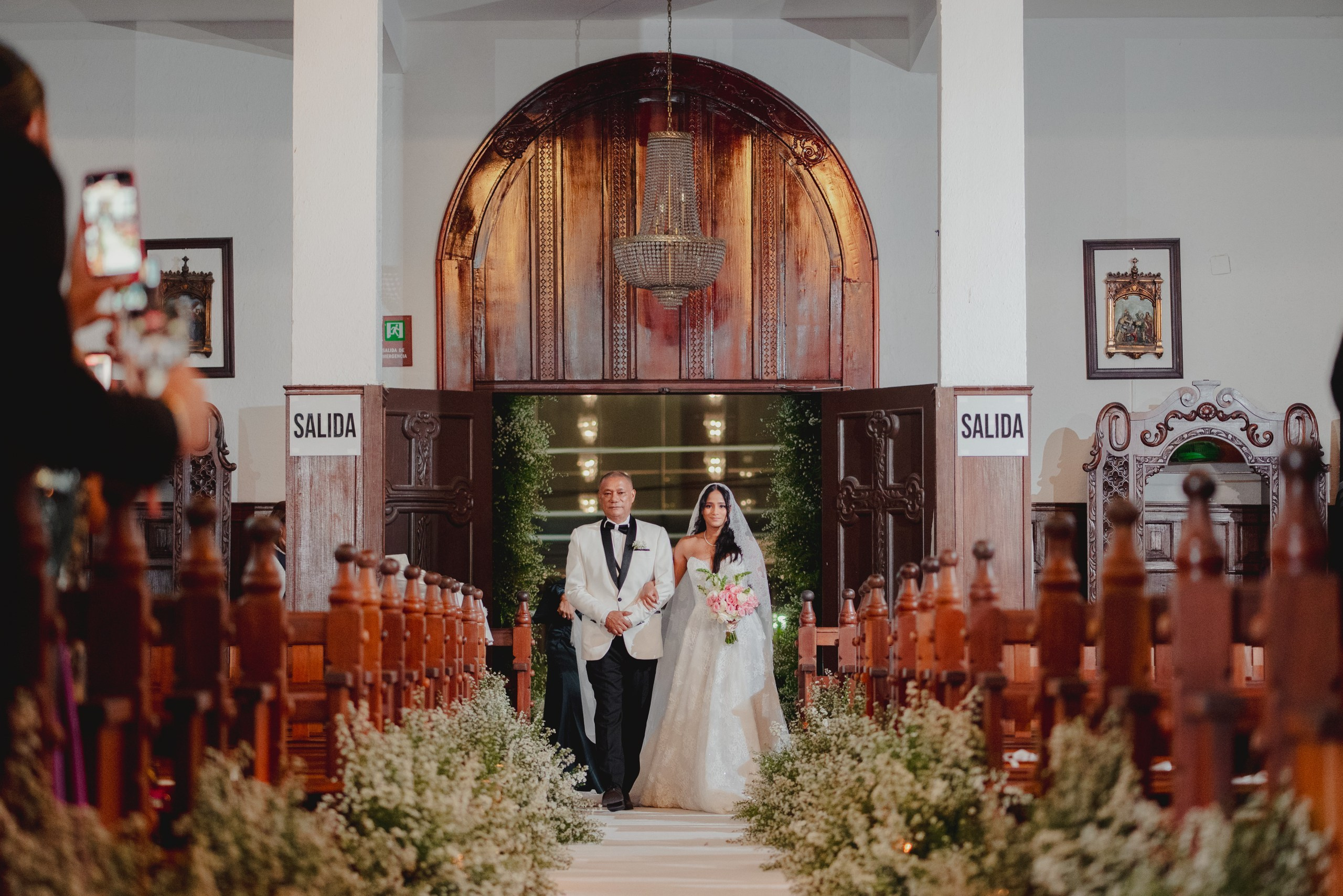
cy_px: 448
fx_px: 3918
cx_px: 672
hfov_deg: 19.4
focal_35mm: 105
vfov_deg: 13.1
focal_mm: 105
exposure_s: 1/100
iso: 2500
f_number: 2.8
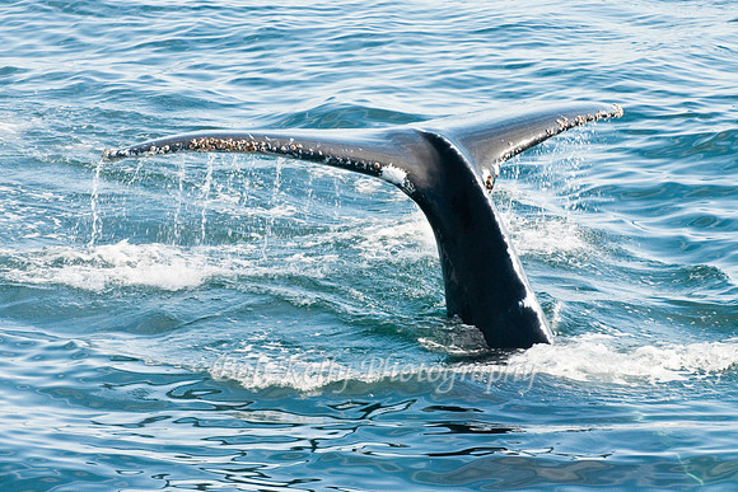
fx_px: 4306
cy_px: 246
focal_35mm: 210
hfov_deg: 9.8
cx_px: 369
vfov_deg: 6.5
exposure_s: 1/125
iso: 400
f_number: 9.5
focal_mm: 140
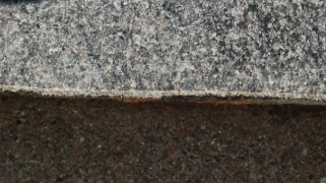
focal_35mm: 251
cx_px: 132
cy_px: -97
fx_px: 2168
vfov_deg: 4.8
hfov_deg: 8.6
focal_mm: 50
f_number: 5.6
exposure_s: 1/3200
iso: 1600
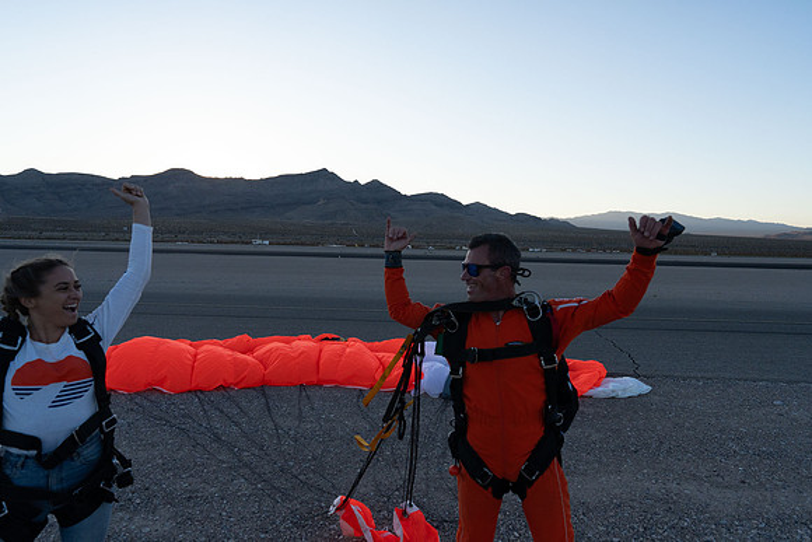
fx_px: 541
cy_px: 271
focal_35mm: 24
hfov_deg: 73.7
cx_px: 406
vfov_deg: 53.2
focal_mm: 24
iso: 1250
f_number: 5.6
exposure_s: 1/2000
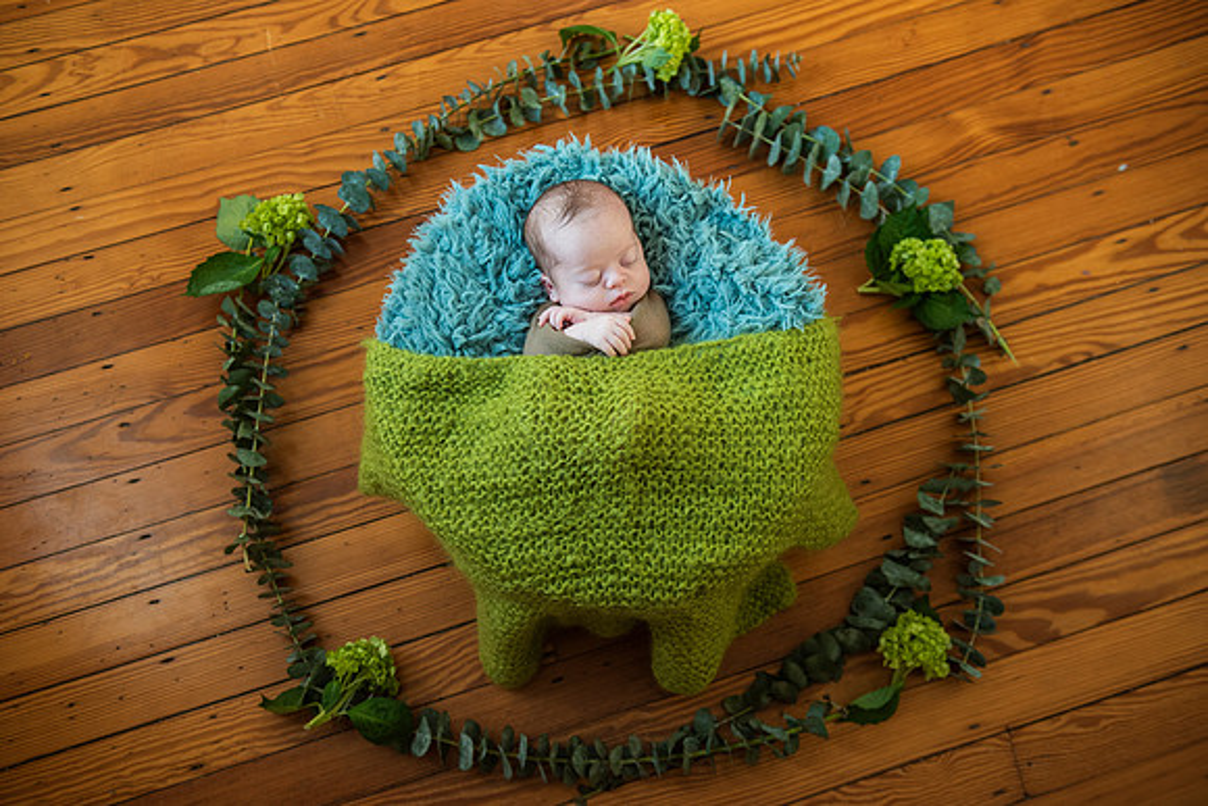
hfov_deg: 52.3
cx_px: 592
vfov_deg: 36.3
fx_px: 1229
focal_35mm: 37
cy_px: 400
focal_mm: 35
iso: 800
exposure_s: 1/100
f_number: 3.2
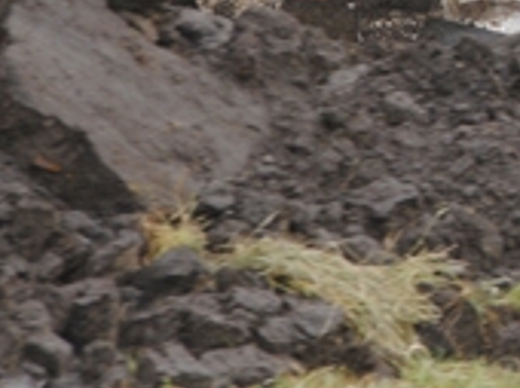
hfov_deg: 2.9
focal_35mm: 680
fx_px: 10198
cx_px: 740
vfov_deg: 2.2
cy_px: -232
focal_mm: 125
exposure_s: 1/500
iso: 800
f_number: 5.6
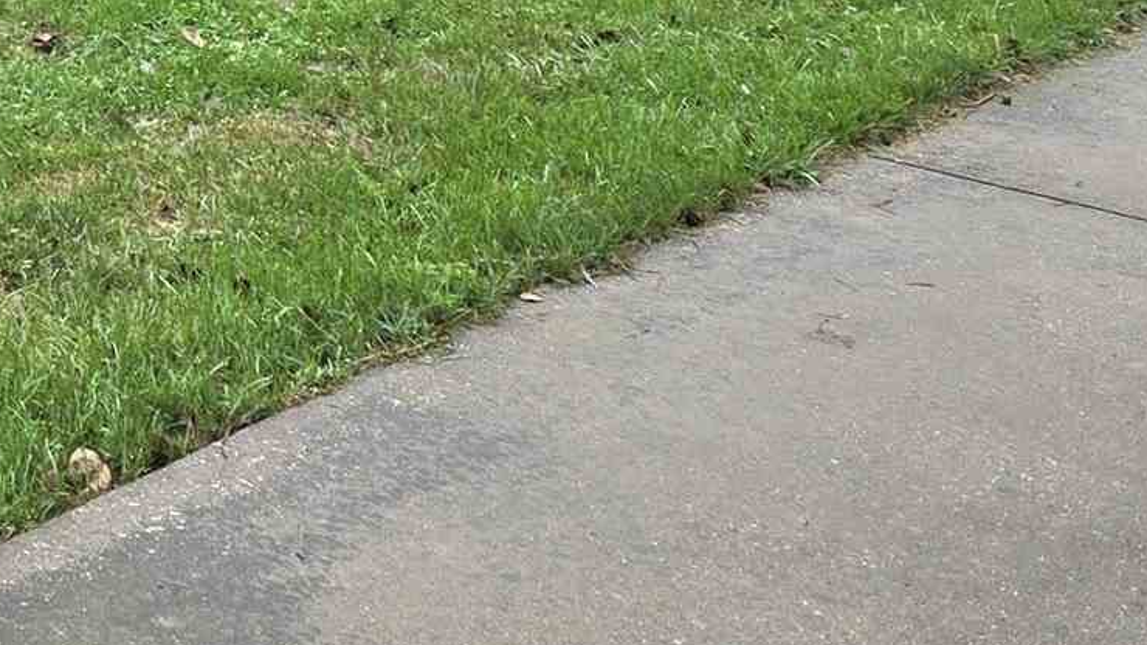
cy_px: -549
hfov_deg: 18.4
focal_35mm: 104
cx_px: -546
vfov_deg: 10.8
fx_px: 3163
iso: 32
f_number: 1.7
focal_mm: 6.3
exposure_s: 1/182
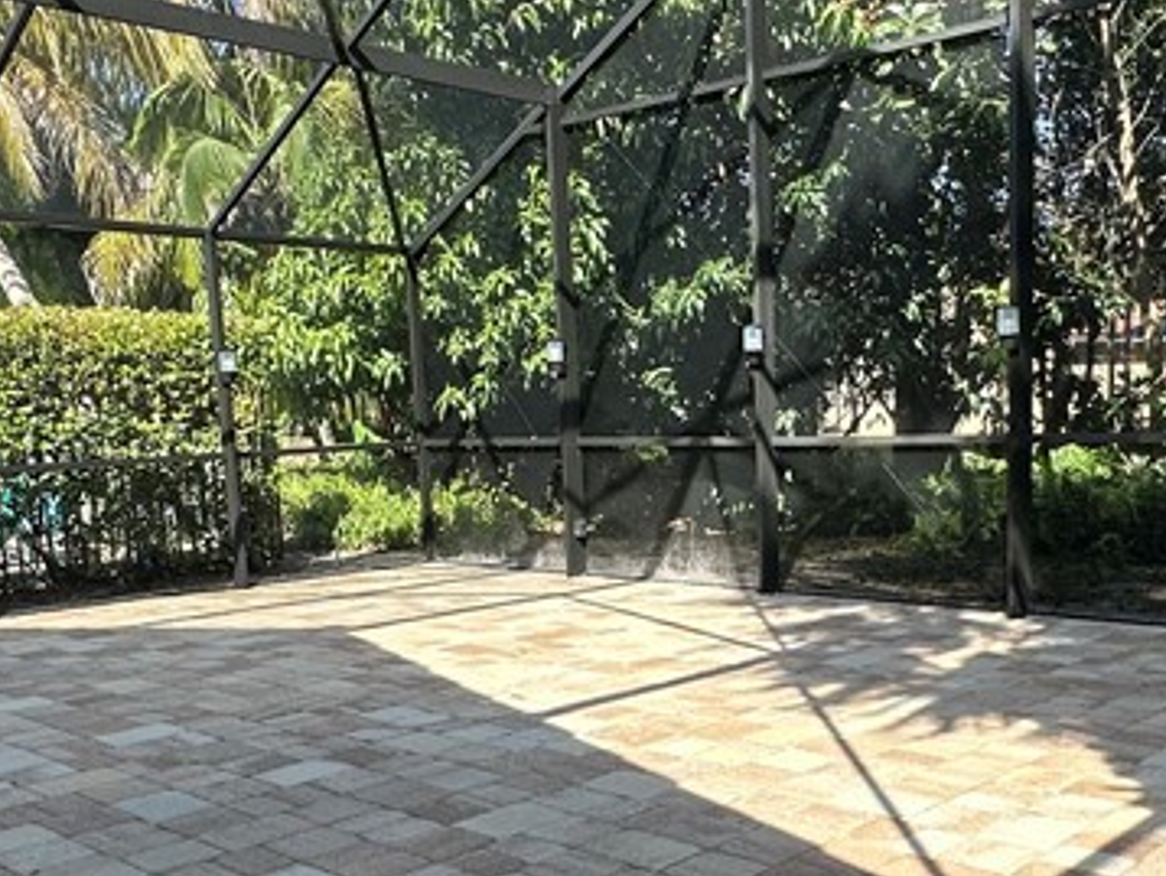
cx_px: 694
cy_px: 619
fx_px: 1348
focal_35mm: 40
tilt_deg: -9.5
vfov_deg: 35.5
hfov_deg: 46.5
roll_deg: +1.7
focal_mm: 2.22
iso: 40
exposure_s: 1/280
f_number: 2.2
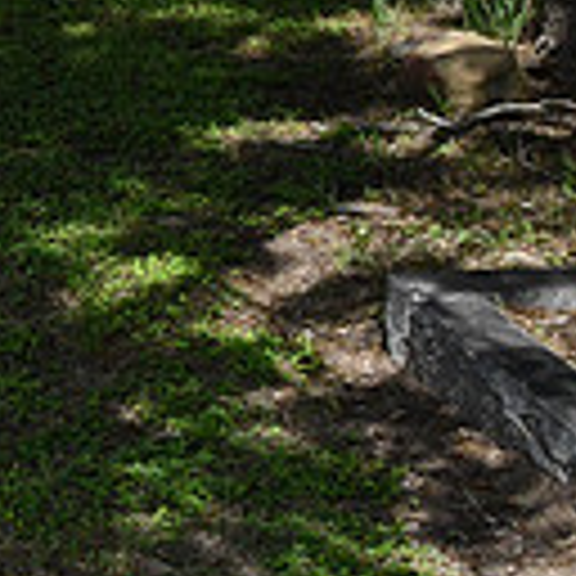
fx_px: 1958
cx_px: -464
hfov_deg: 14.6
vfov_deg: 16.0
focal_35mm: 104
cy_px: -146
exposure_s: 1/1000
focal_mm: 18
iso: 1600
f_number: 16
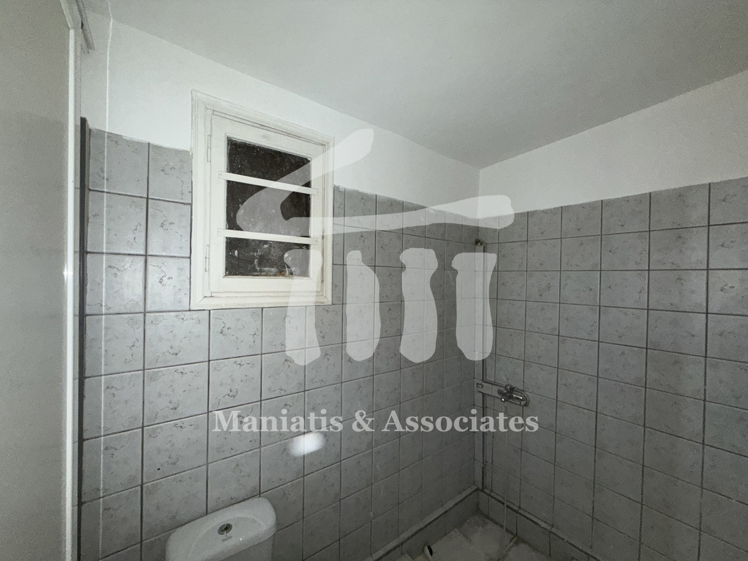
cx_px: 374
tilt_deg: +1.1
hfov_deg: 102.1
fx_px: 303
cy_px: 280
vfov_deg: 85.7
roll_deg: -1.4
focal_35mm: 14
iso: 200
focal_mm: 2.22
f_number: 2.2
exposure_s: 1/48
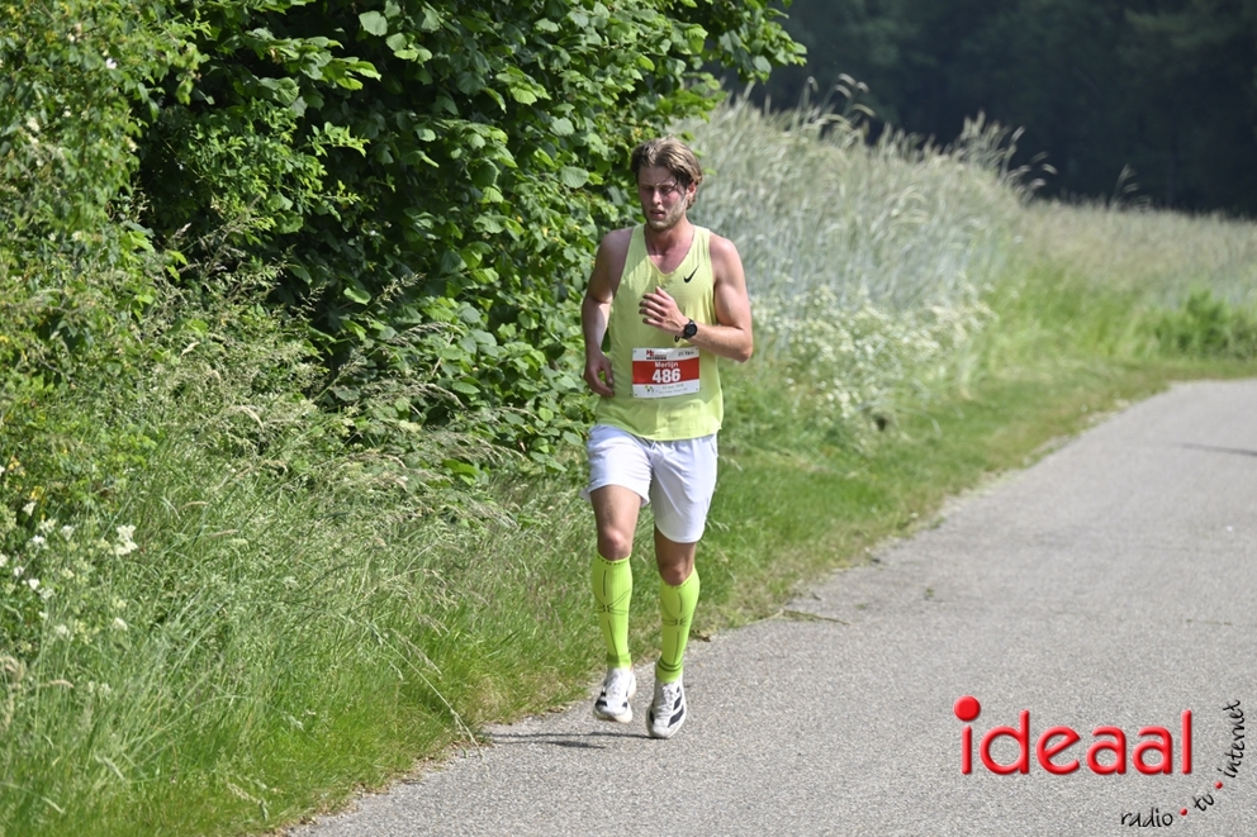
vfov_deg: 5.5
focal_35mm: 250
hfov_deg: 8.2
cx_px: 628
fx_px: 8727
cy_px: 418
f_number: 8
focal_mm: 250
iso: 64
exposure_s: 1/160
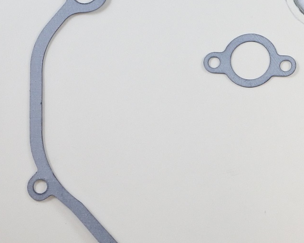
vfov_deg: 17.7
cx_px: 374
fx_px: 783
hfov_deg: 20.4
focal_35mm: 87
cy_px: 97
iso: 400
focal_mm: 13.1
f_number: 4
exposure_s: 1/160
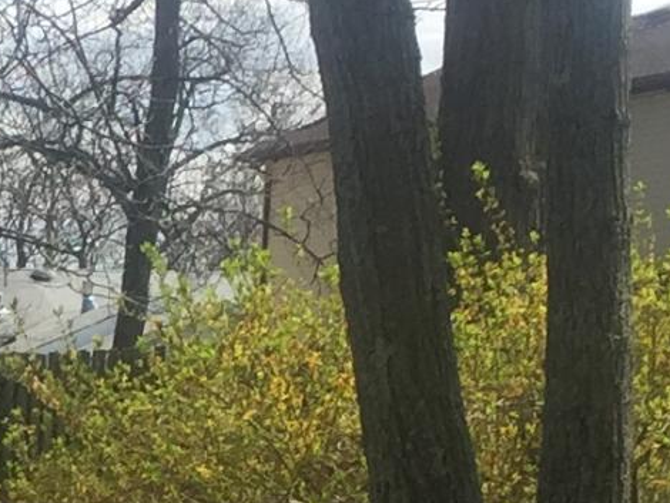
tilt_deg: -10.7
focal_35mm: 185
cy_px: 1208
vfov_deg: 7.5
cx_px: -506
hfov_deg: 10.1
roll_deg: -2.4
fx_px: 3583
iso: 32
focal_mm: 4.15
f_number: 2.2
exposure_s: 1/1199
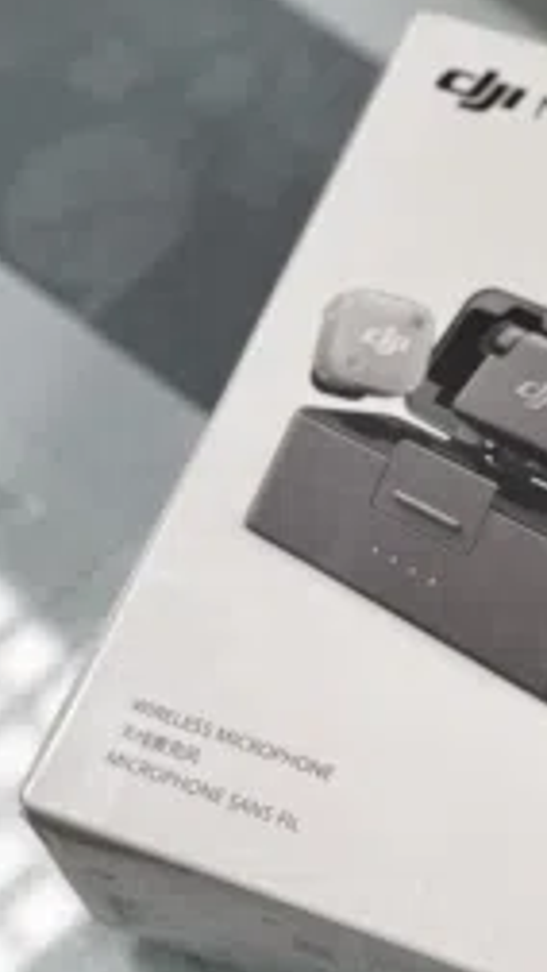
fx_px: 2137
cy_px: 463
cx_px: 532
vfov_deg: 25.6
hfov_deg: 14.4
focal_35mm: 83
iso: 64
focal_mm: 6.76
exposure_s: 1/495
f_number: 1.78
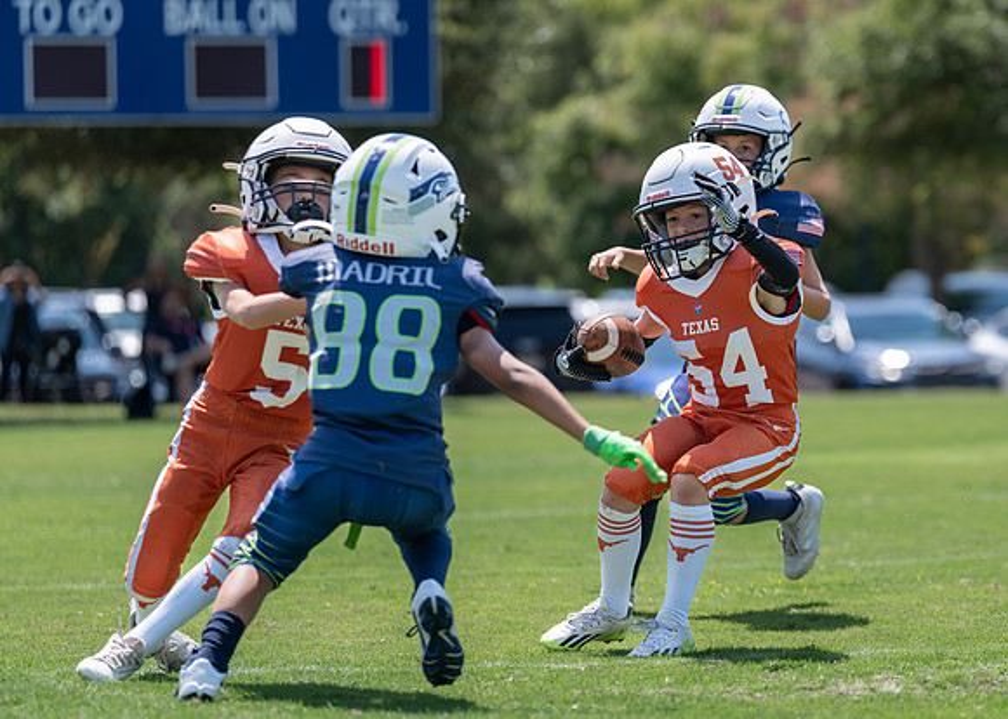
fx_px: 5758
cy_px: 356
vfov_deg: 7.1
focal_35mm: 201
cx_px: 731
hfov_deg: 10.0
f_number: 2.8
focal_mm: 138
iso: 100
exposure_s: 1/1600
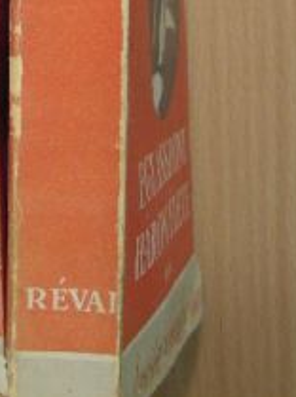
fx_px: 1441
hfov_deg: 11.7
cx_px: 36
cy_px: -28
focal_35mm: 126
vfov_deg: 15.3
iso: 192
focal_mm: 9.7
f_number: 3.5
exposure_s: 1/30
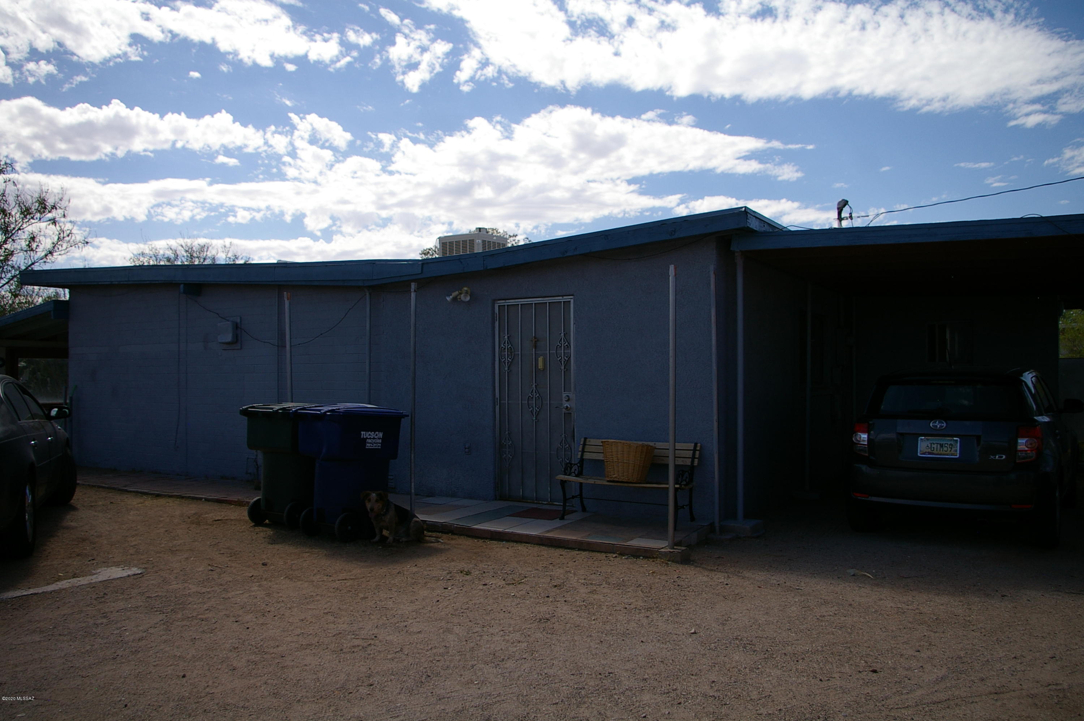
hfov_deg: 67.4
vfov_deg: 47.8
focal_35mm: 27
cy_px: 360
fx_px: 812
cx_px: 542
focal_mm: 18
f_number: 4.5
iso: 200
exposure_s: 1/1500
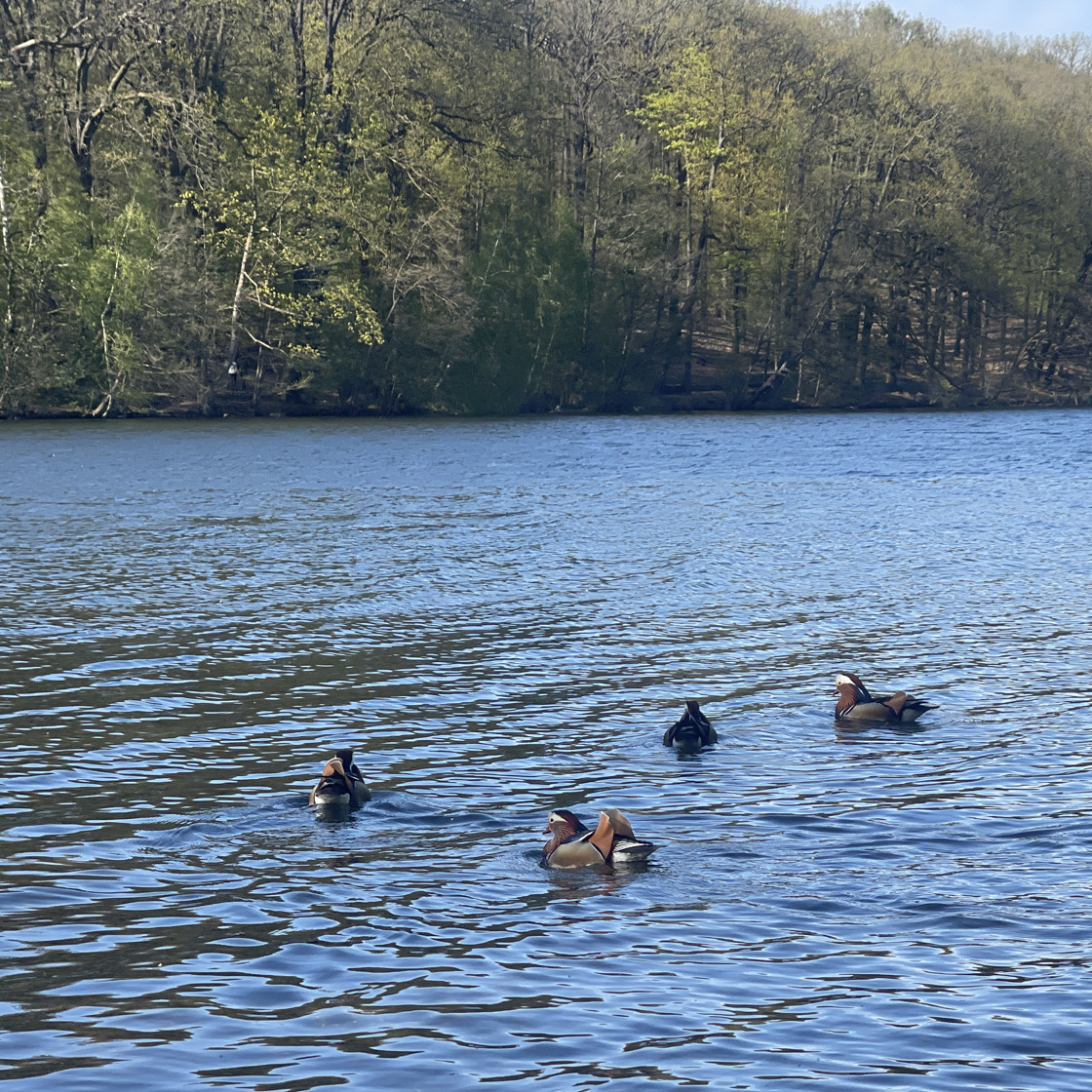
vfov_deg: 17.2
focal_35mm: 101
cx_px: 897
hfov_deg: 17.1
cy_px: 613
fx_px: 3605
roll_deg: +0.1
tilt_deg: -4.2
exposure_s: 1/477
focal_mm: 7.5
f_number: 2.2
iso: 20
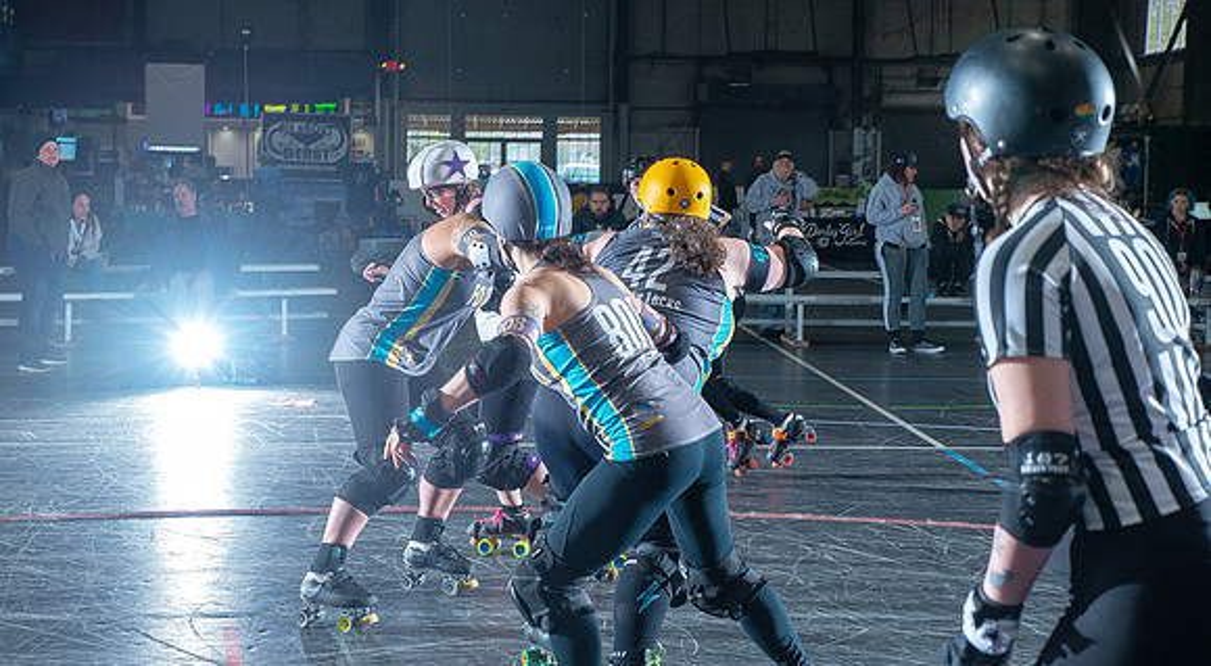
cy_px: 262
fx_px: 1880
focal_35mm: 59
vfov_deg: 20.1
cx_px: 605
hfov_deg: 35.7
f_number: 7.1
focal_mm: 48
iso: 800
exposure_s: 1/160
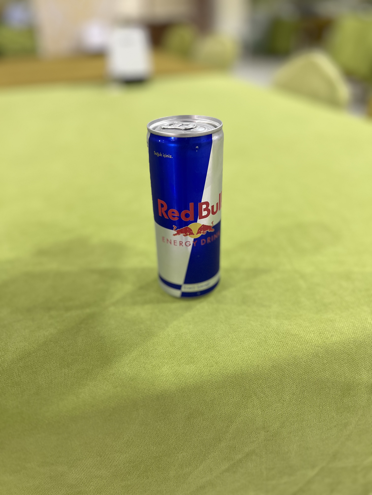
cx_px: 186
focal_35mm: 26
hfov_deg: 53.1
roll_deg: +1.4
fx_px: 373
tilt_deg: -30.9
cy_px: 248
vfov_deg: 67.3
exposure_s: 1/50
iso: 125
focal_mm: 5.7
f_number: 1.5
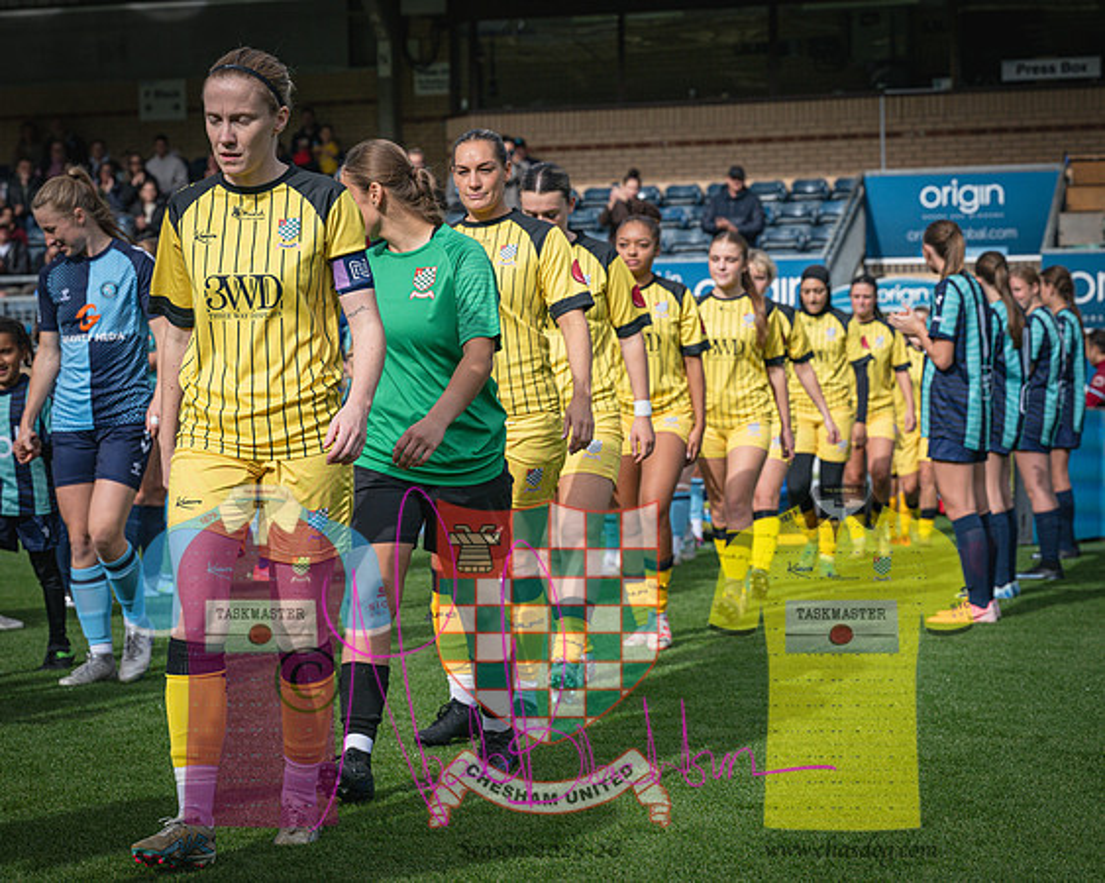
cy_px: 439
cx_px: 444
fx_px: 2657
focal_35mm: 81
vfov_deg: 18.9
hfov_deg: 23.5
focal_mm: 70
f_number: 5
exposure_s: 1/3200
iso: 400
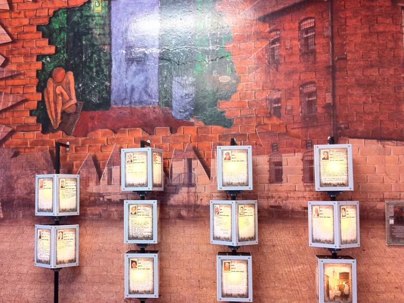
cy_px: 166
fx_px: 583
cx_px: 148
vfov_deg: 29.1
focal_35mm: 50
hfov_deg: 37.9
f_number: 2.8
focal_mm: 3.85
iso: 200
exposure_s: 1/17
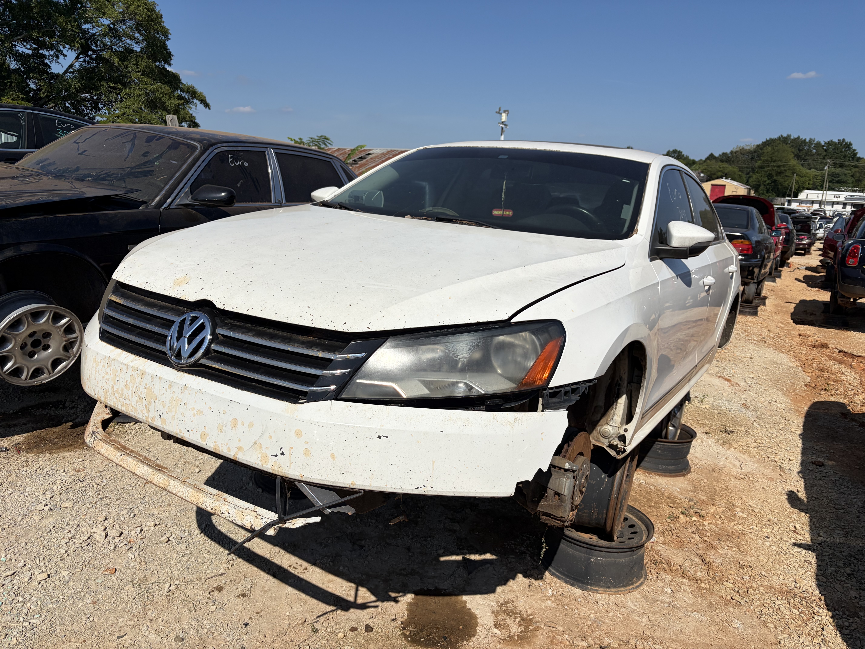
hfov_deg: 67.3
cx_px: 432
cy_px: 324
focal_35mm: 26
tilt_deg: -12.6
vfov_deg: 53.1
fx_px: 650
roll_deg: -2.8
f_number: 1.6
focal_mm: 5.96
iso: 50
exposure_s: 1/10101
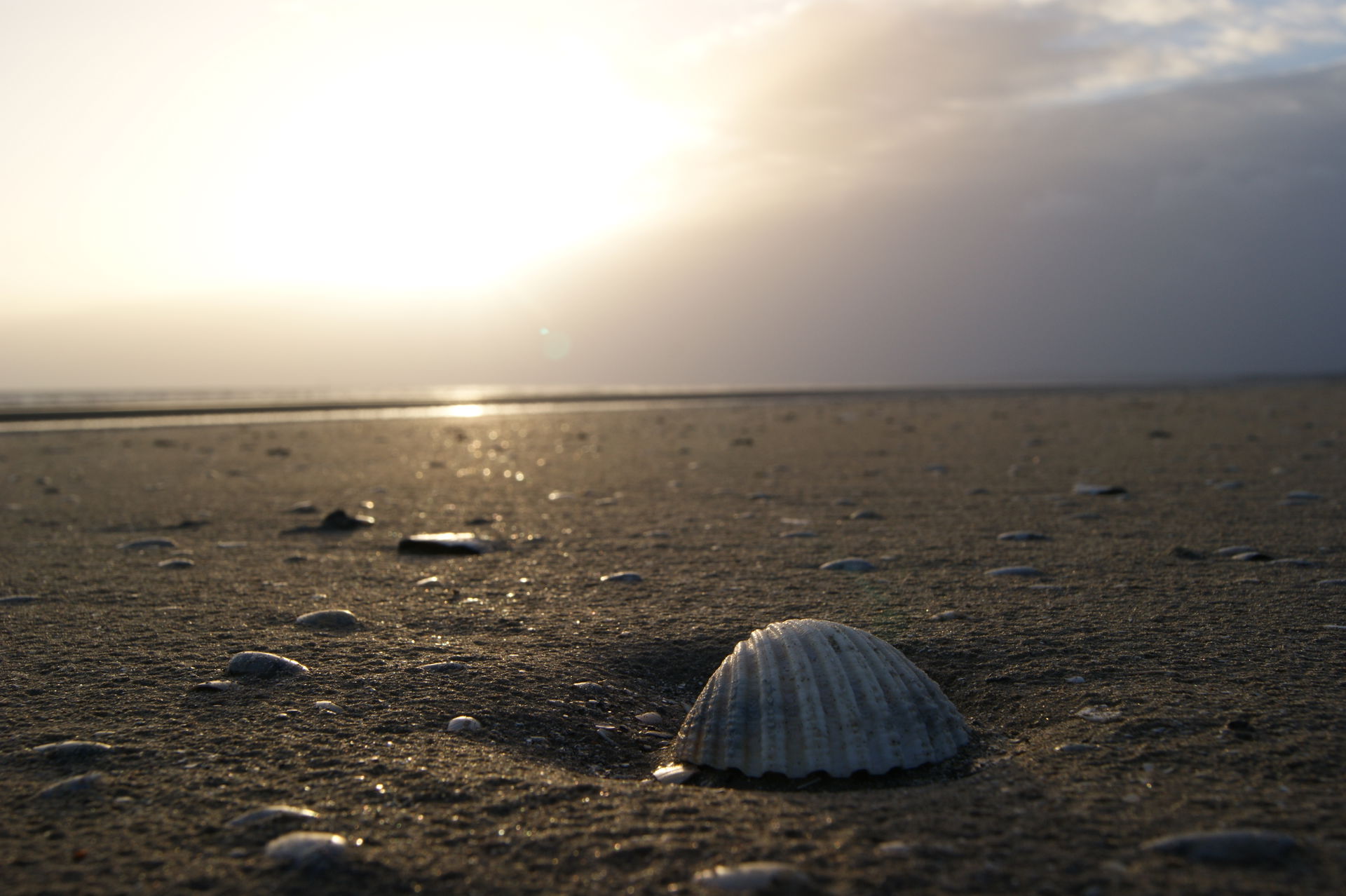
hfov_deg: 49.6
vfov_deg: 34.2
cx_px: 673
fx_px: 1457
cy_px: 448
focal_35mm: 39
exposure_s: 1/80
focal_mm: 26
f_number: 13
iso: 100
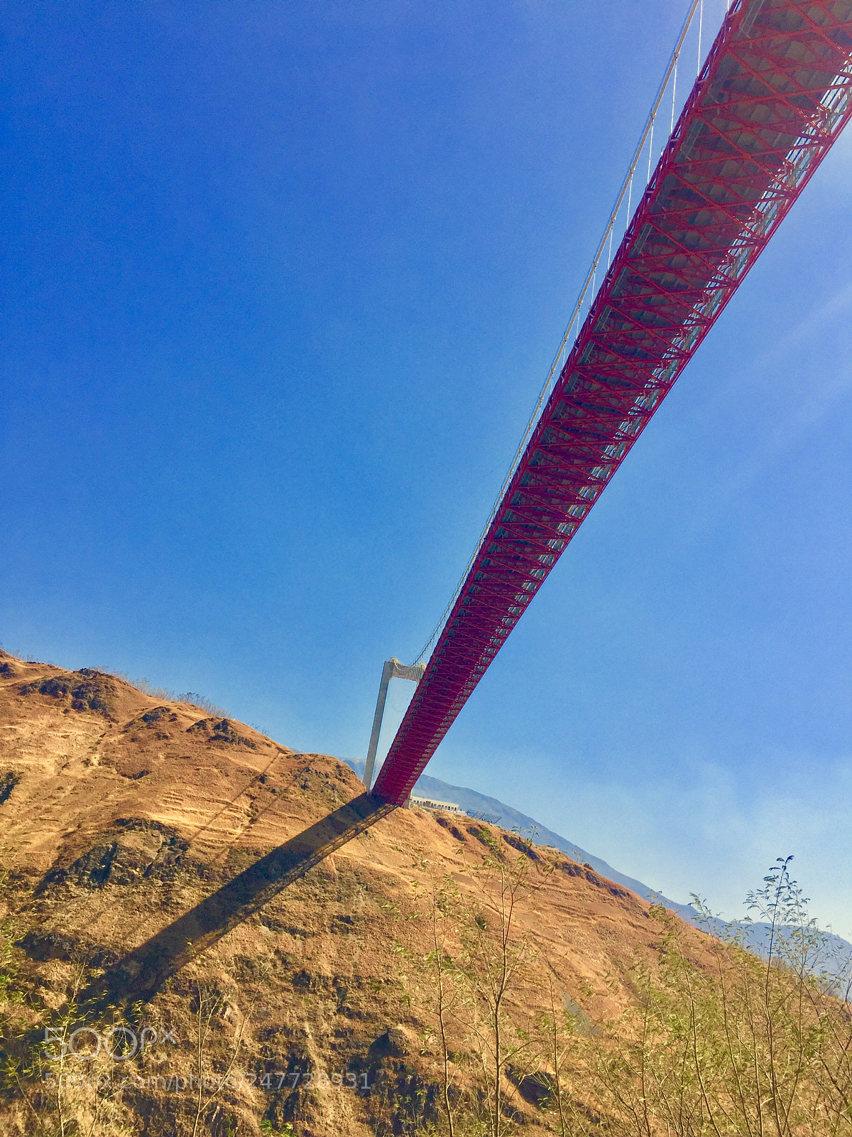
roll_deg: -10.2
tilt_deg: +25.0
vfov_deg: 61.7
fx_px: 952
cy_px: 568
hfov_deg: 48.2
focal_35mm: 29
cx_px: 426
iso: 32
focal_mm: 4.15
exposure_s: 1/2198
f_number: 2.2
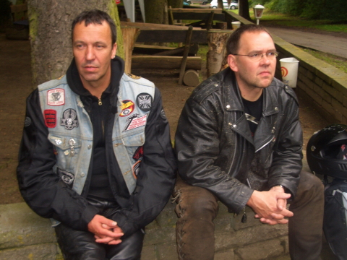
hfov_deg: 38.9
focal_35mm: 49
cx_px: 174
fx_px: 491
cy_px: 130
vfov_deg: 29.7
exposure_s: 1/60
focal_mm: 8.2
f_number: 3.1
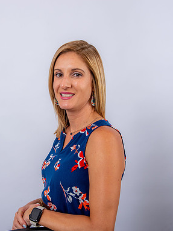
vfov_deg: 37.5
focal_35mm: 51
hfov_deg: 28.4
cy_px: 115
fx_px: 340
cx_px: 60
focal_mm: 35
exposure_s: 1/250
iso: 125
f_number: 9
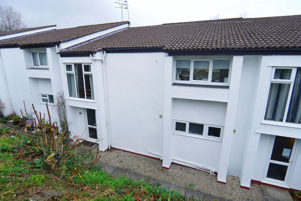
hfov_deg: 90.0
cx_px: 150
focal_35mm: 18
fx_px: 151
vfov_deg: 67.4
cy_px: 100
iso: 100
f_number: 4
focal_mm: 12
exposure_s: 1/15
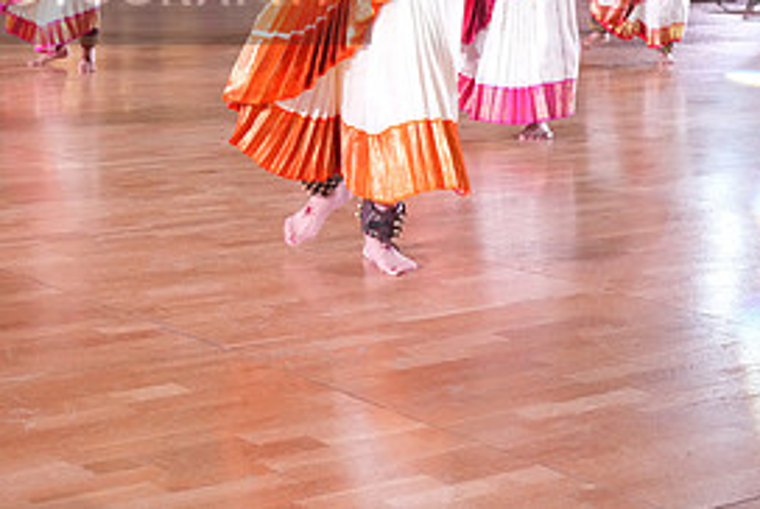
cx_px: 67
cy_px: -29
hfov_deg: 24.3
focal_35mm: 81
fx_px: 1712
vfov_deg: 16.5
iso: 5000
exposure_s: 1/320
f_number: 5
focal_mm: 38
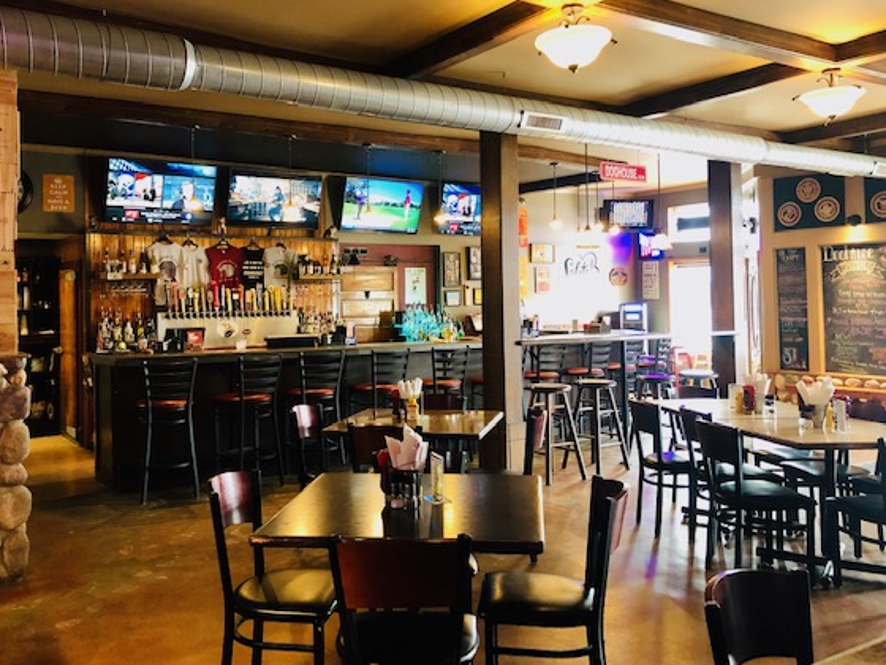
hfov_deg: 56.6
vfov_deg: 44.1
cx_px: 388
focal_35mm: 32
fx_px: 819
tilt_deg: +1.1
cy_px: 296
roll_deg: +0.7
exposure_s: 1/11
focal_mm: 3.99
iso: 100
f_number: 1.8
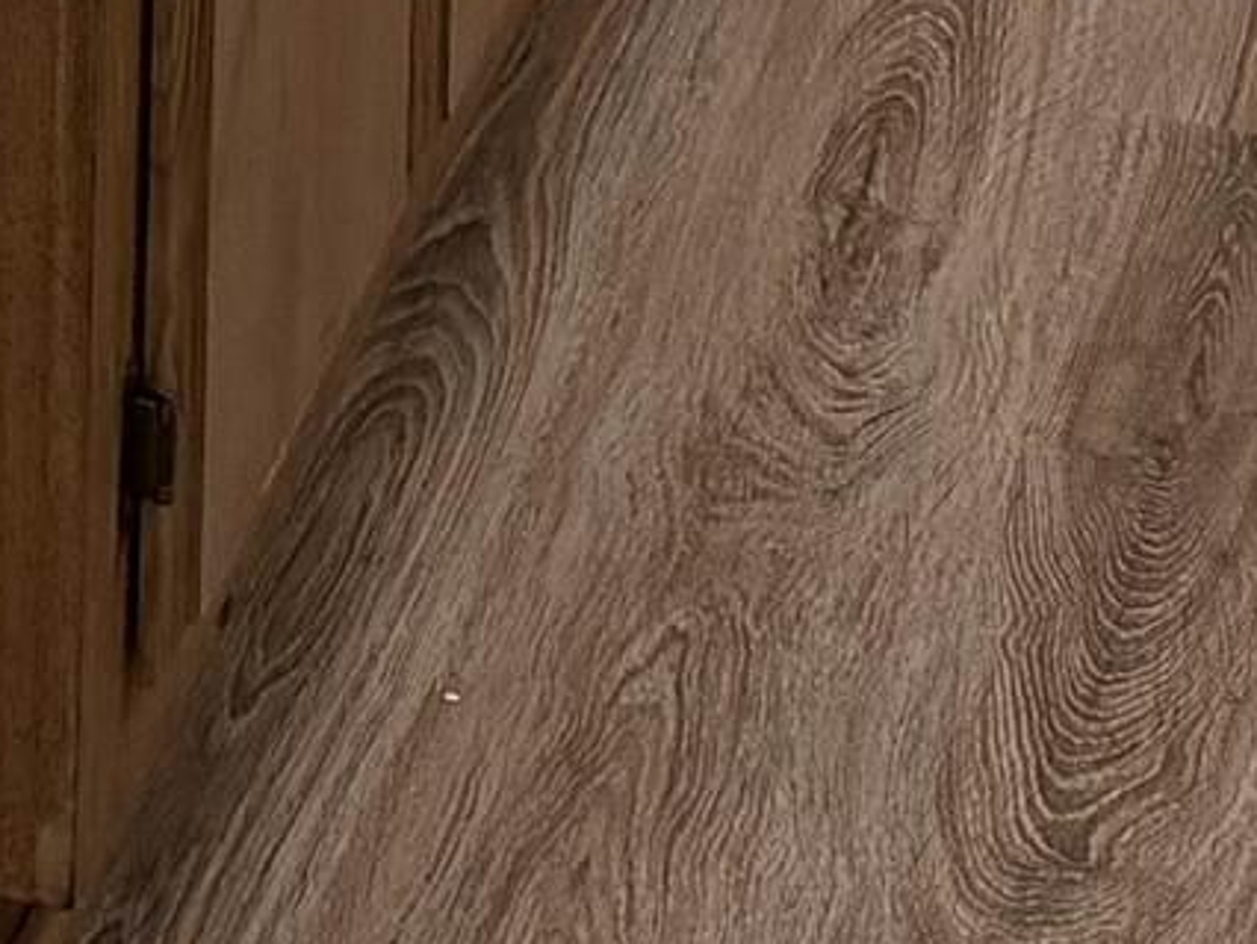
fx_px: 6286
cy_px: -2443
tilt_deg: -3.3
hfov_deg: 11.0
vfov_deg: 7.1
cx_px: -602
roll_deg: -0.5
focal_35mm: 173
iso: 200
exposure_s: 1/120
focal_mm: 6.76
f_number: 1.78
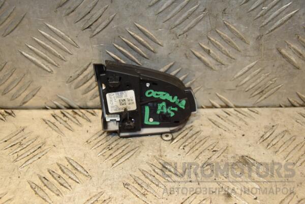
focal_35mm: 63
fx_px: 534
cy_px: 102
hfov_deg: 31.9
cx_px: 152
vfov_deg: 21.6
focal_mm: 42
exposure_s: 1/200
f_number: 6.3
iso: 800
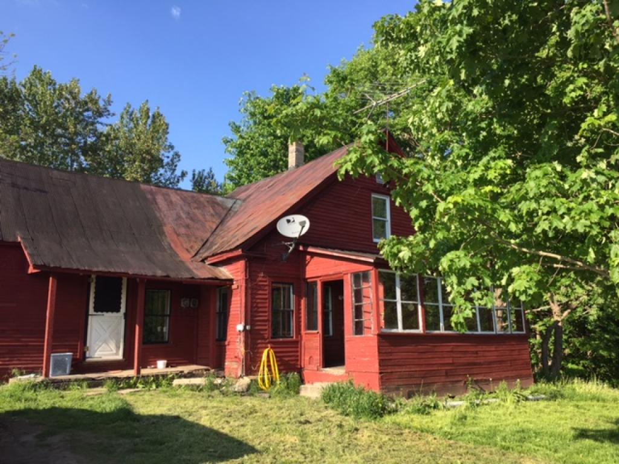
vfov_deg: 48.2
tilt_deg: +10.5
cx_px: 310
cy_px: 232
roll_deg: -0.3
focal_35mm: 29
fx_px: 519
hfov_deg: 61.7
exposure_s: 1/670
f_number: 2.2
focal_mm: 4.15
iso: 32
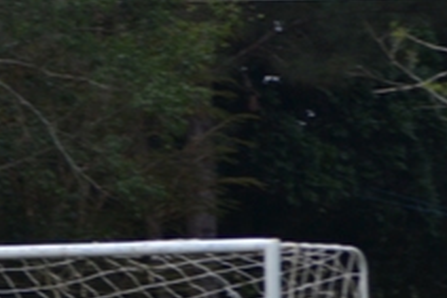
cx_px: 38
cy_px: 407
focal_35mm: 479
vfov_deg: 2.9
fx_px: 5945
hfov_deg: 4.3
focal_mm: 105
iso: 100
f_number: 4.5
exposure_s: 1/100
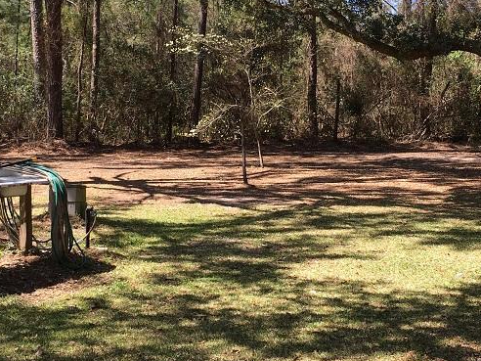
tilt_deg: -2.1
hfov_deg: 32.7
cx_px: 260
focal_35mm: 59
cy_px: 175
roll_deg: -2.0
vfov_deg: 24.8
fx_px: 820
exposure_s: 1/447
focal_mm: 4.15
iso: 25
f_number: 2.2
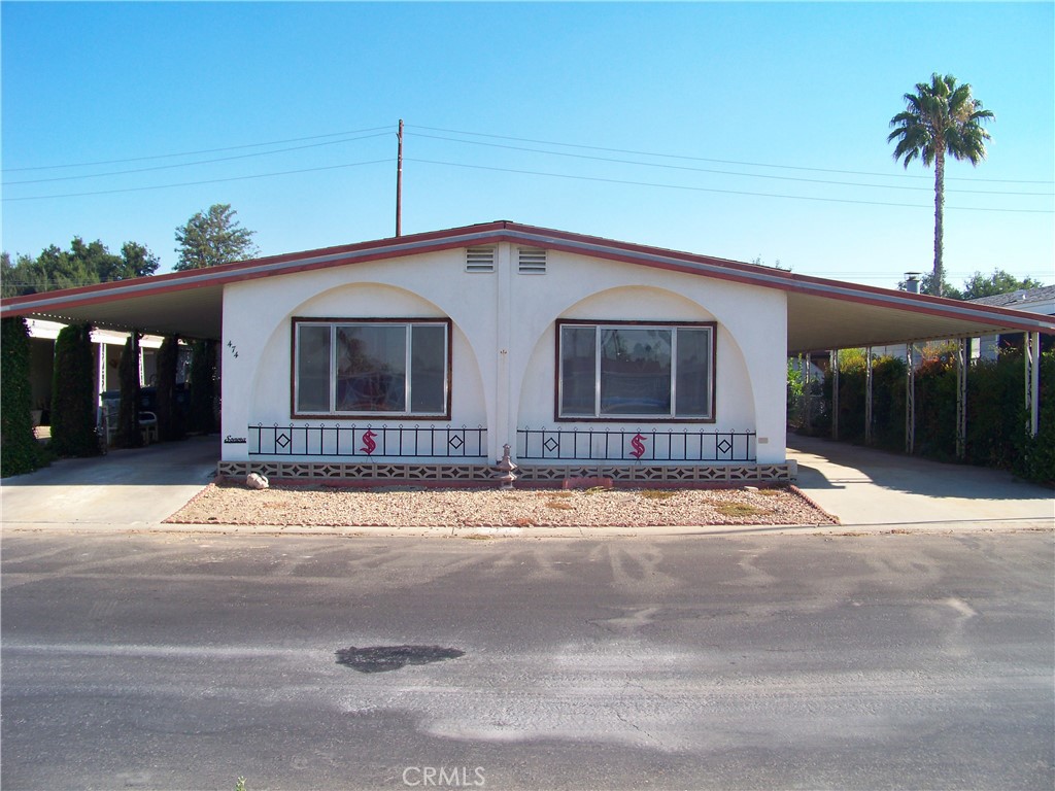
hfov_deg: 55.4
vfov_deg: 42.9
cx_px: 528
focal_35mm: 33
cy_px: 396
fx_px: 1006
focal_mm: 5.85
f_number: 3.6
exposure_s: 1/400
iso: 64
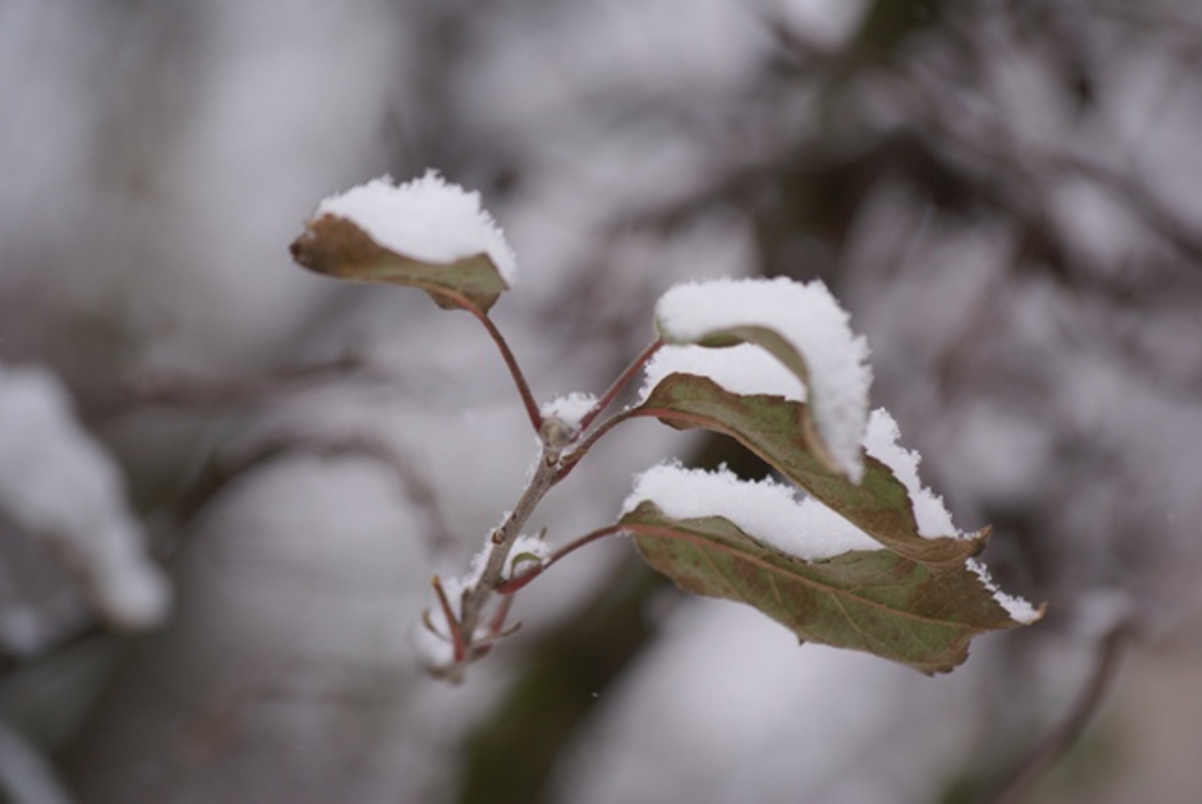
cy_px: 402
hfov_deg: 7.6
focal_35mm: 270
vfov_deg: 5.1
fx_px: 9023
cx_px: 601
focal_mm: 180
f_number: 4.5
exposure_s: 1/320
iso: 160
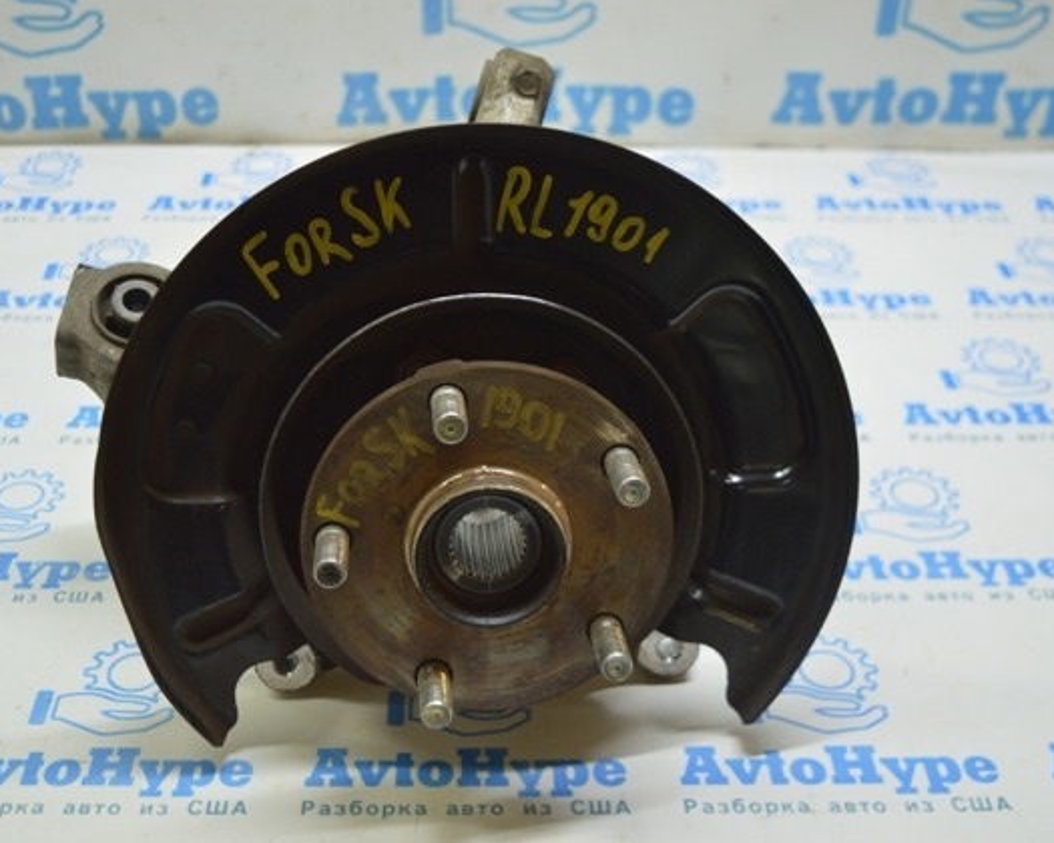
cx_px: 446
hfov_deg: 38.7
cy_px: 425
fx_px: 1497
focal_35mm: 48
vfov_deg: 31.5
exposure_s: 1/40
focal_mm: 28
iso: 400
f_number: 4.2
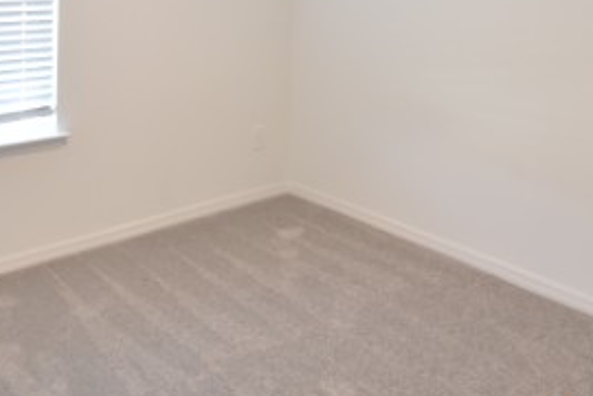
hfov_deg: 48.4
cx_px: 283
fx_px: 659
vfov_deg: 30.2
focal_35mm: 40
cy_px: -31
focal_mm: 10
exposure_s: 1/45
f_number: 3.5
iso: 800
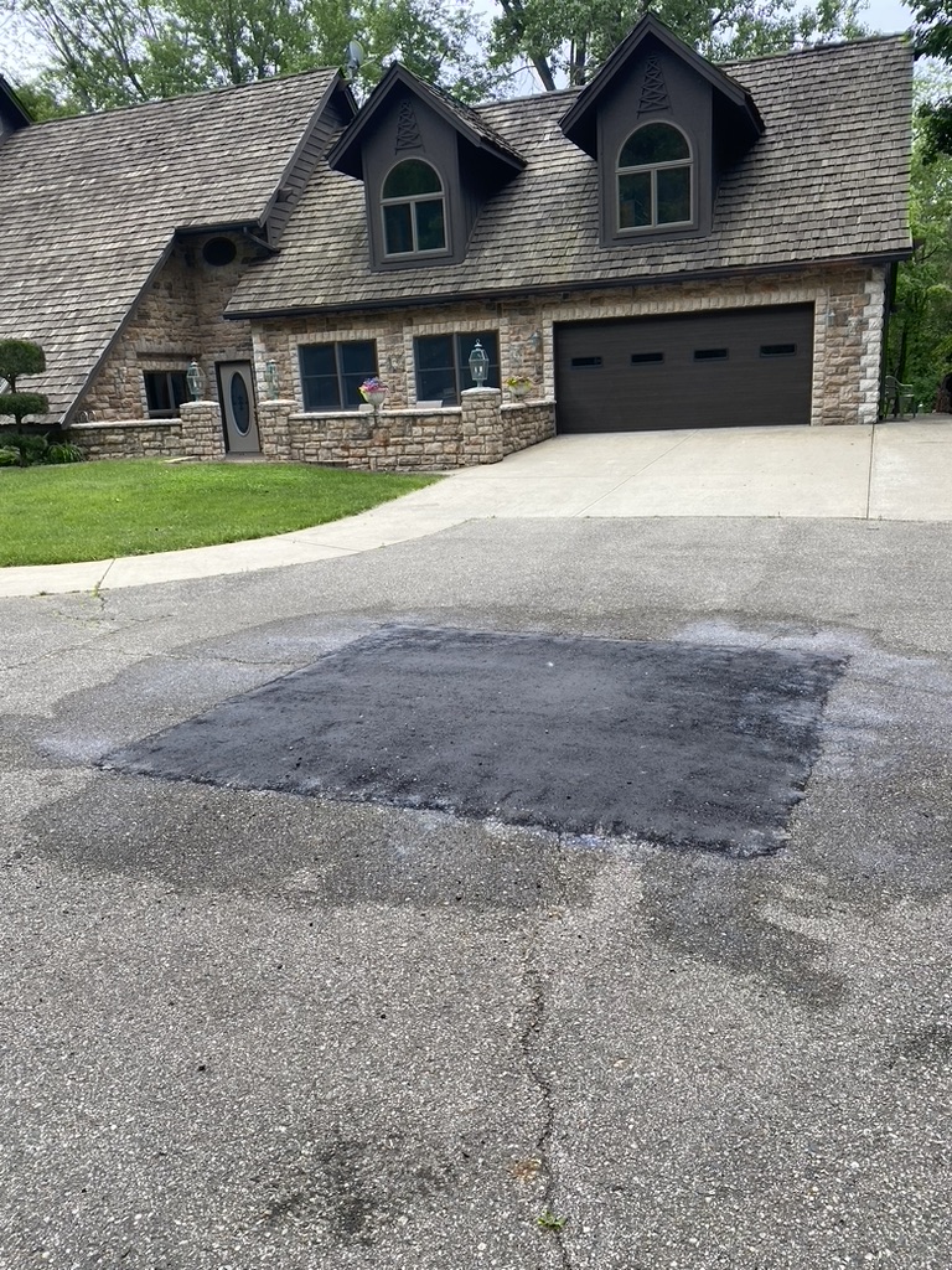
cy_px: 635
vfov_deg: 67.3
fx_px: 953
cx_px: 476
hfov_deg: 53.1
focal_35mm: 26
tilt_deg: -13.9
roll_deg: +3.5
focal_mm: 4.25
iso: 32
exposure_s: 1/562
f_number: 1.8
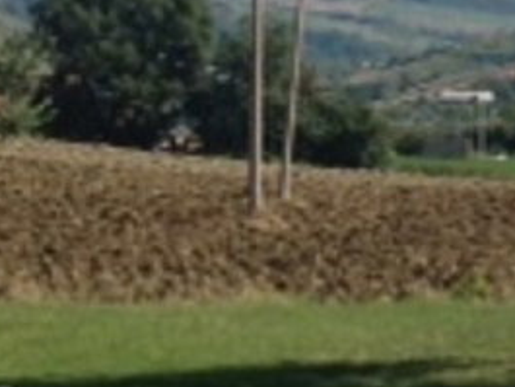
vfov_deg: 7.9
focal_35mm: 185
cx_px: 1308
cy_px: -215
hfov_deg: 9.3
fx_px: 2754
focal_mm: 4.28
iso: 50
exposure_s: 1/1592
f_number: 2.4
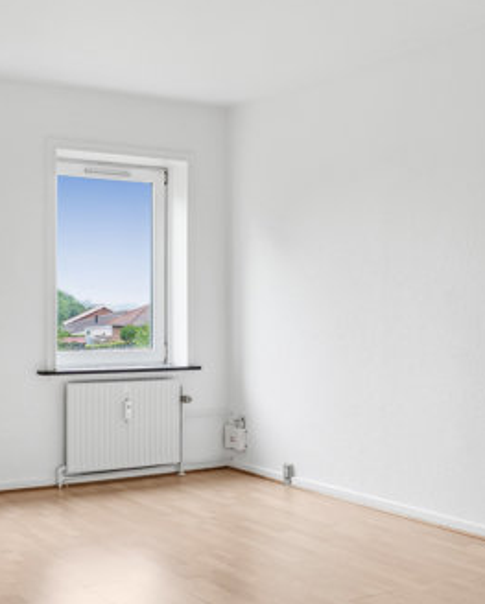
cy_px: 319
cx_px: 186
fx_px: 881
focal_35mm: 49
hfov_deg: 30.7
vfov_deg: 37.9
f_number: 8
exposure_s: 1/6
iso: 200
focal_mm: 21.5
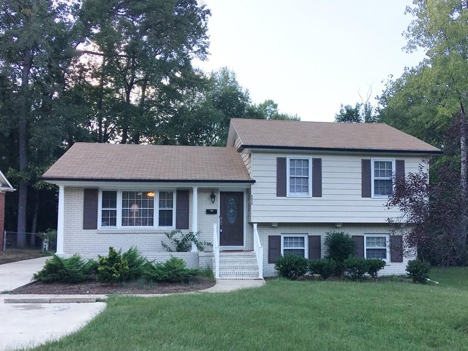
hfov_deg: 53.8
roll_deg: +0.4
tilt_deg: +4.6
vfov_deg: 41.7
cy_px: 203
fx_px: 460
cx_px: 261
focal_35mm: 34
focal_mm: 4.15
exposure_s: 1/299
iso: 25
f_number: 2.2
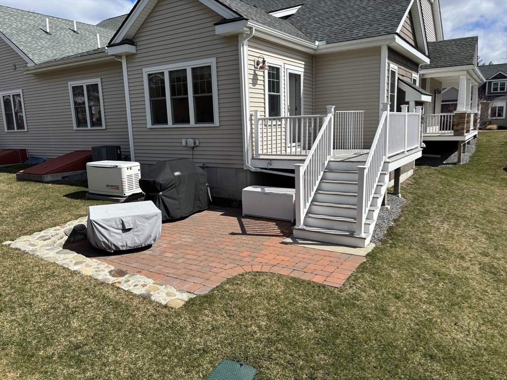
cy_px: 190
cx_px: 254
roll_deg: +1.7
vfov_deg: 53.1
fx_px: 381
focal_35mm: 26
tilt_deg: -10.3
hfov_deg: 67.3
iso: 50
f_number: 1.6
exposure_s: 1/4255
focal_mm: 5.96
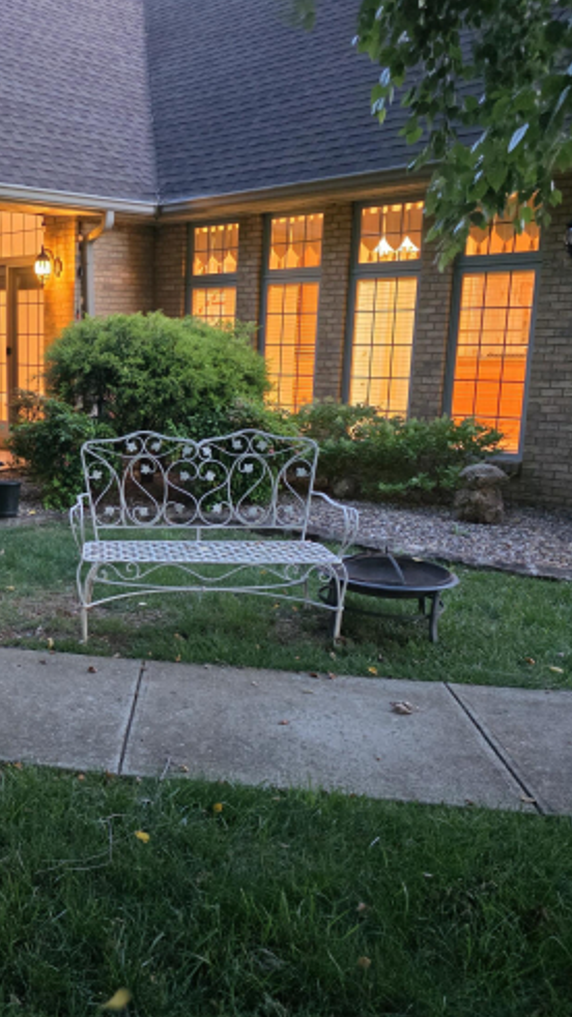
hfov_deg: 32.8
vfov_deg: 58.0
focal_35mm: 34
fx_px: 917
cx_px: 51
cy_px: 514
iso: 1600
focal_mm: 6.3
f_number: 1.7
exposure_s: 1/120
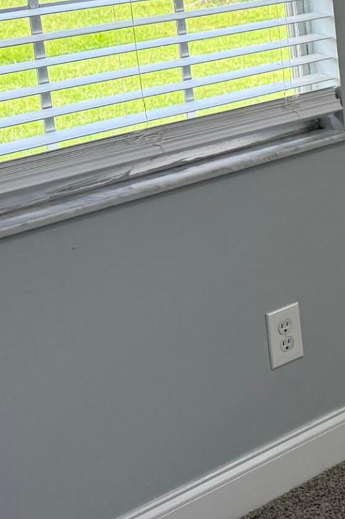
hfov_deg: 11.6
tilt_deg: -8.5
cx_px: 914
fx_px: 1280
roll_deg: +2.0
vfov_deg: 22.2
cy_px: 30
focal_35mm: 89
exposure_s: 1/242
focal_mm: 6.76
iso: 100
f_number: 1.78
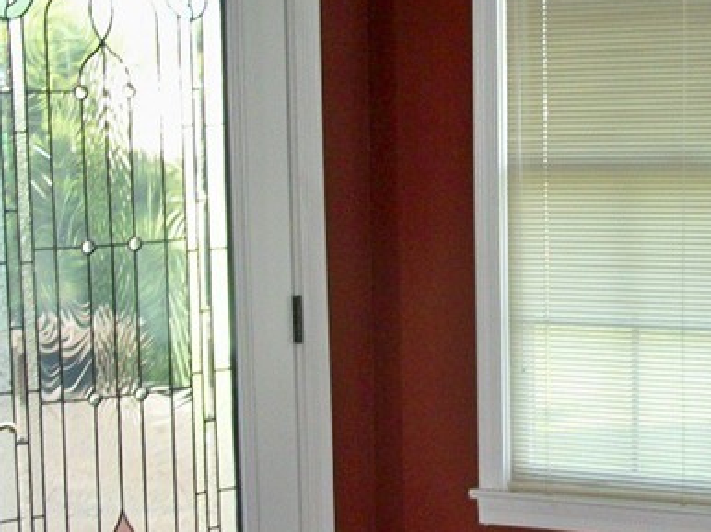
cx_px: 494
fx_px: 1745
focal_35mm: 85
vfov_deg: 17.2
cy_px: 418
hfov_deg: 22.9
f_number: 2.9
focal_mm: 5.7
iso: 80
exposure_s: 1/60
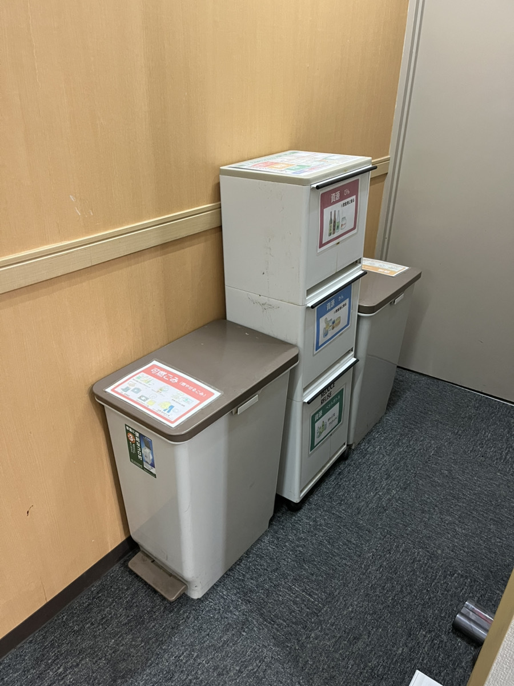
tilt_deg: -26.2
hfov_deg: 53.1
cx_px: 257
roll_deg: +0.1
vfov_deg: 67.3
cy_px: 343
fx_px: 515
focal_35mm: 26
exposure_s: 1/50
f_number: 1.6
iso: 400
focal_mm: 5.1
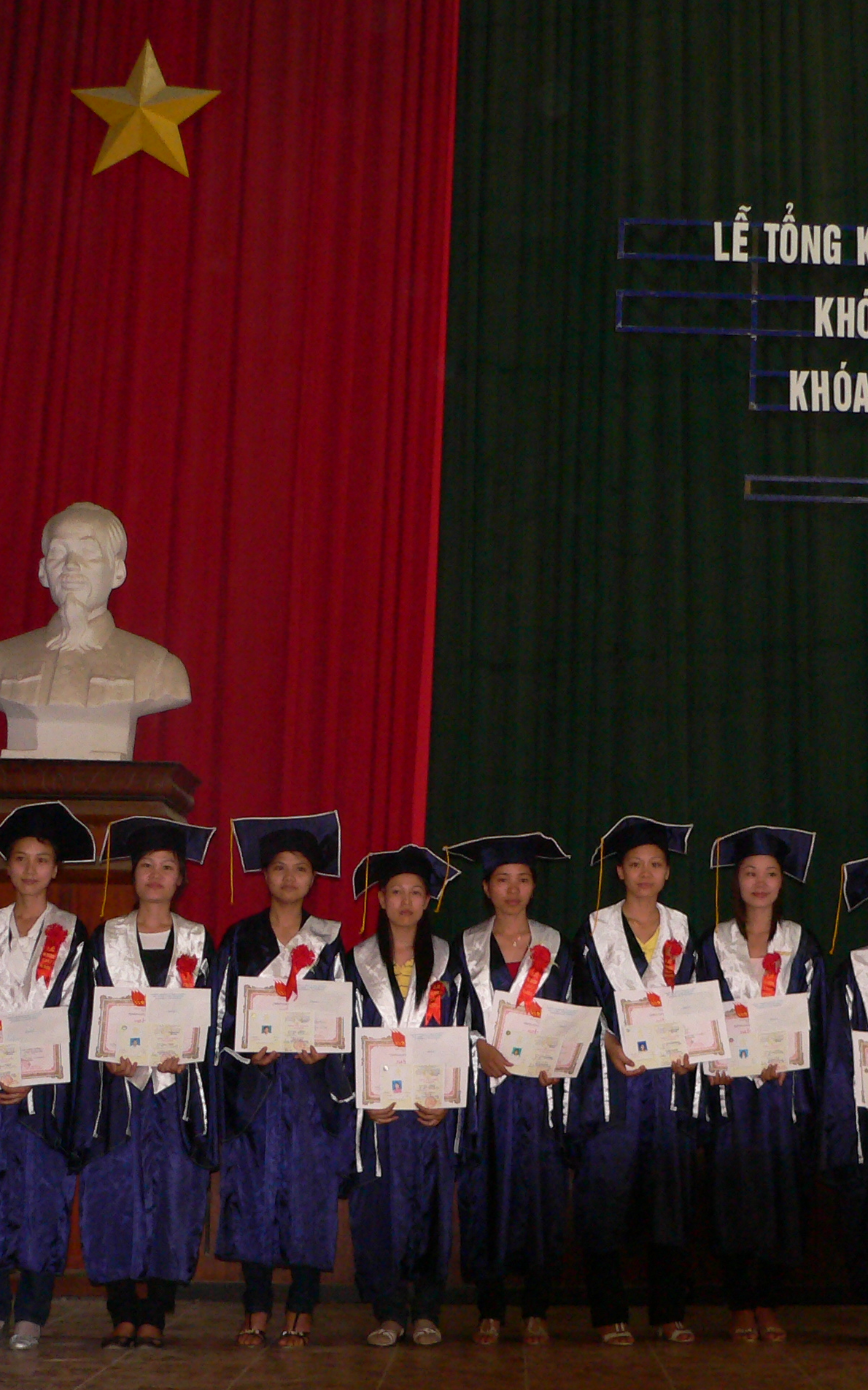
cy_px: 699
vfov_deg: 35.7
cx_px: 646
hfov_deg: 22.5
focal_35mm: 57
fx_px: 2157
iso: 200
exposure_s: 1/60
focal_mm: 6.6
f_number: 2.8
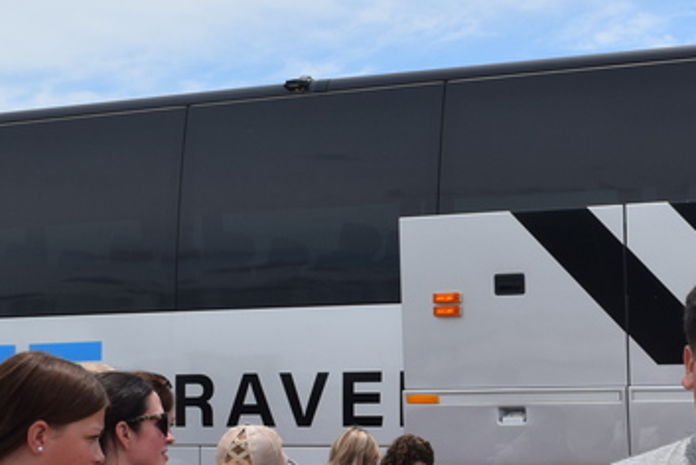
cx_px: 684
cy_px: 431
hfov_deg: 22.5
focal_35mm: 87
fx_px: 1683
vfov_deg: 15.5
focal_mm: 20
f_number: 11
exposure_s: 1/500
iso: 200
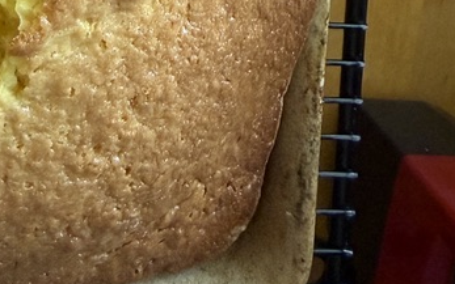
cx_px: -14
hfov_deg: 25.9
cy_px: -339
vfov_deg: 13.8
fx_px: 930
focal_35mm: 75
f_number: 2.2
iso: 250
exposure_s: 1/99
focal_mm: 2.22
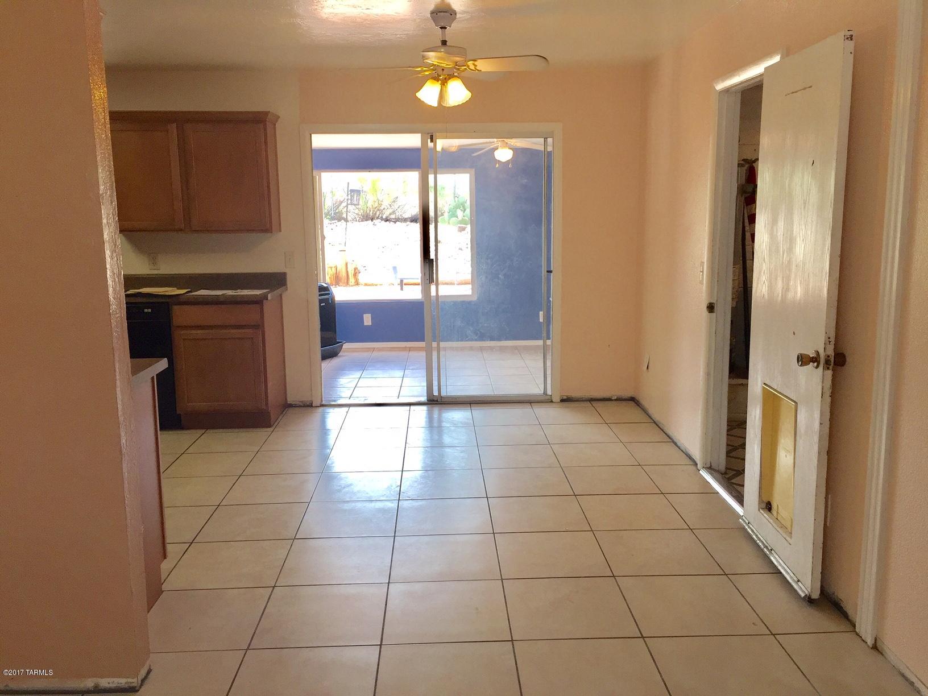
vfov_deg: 48.2
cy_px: 348
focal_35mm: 29
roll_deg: -0.4
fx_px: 777
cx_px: 464
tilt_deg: -9.2
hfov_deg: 61.7
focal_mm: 4.15
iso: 50
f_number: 2.2
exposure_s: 1/120
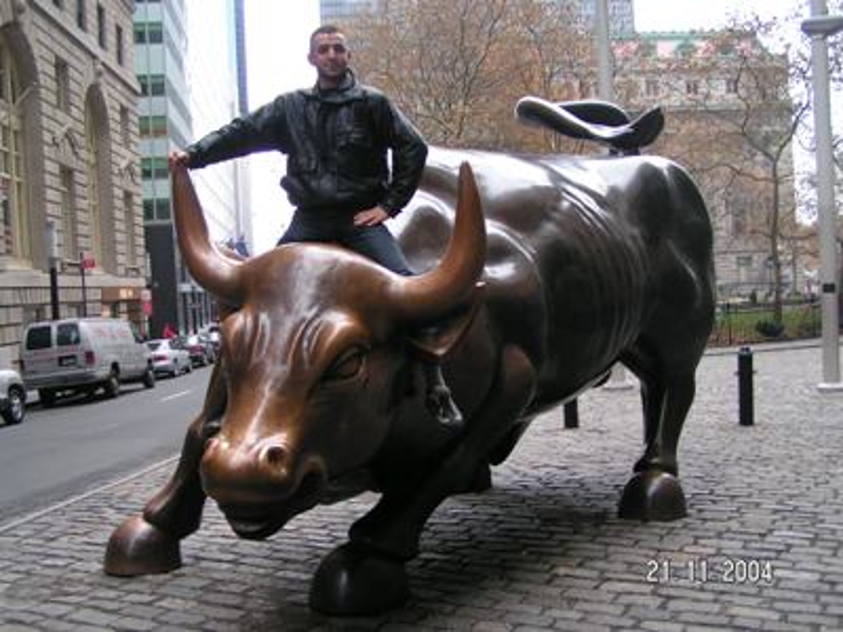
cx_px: 422
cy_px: 316
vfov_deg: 37.7
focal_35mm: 38
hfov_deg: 49.0
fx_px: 925
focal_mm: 5.8
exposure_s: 1/40
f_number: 2.8
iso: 50
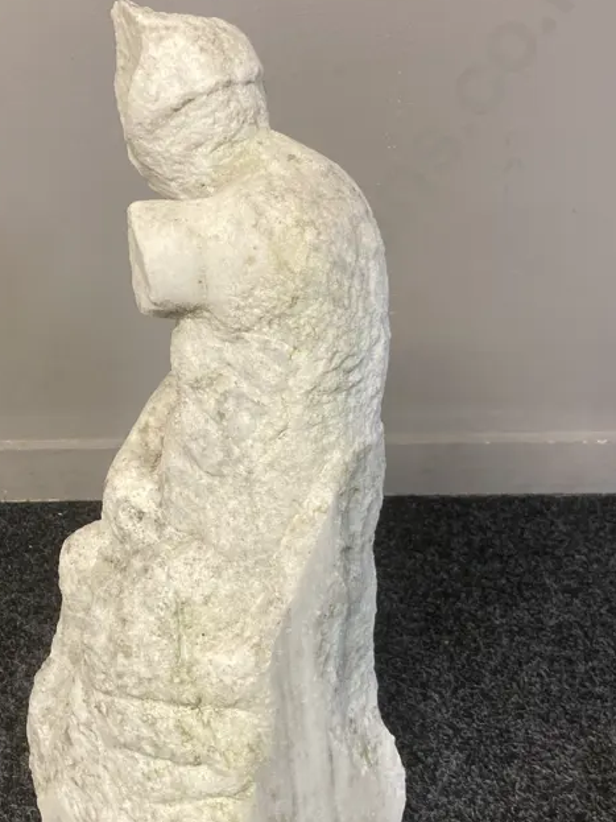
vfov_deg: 41.2
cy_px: 466
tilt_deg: -27.0
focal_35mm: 46
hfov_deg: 31.2
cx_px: 197
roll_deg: +1.2
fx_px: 1092
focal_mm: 3.99
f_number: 1.8
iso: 200
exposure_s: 1/50
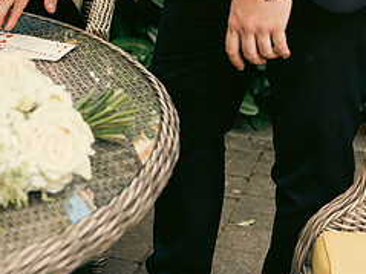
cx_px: -47
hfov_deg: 18.0
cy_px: -7
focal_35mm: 105
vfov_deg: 13.9
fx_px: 1110
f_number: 3.5
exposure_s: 1/200
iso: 160
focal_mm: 45
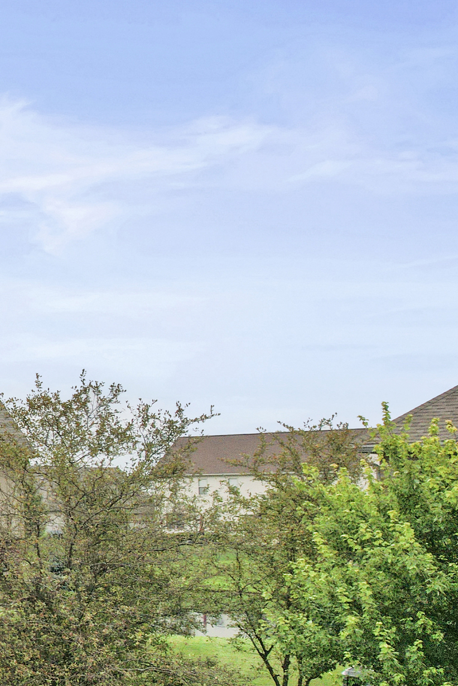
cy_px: 406
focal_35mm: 59
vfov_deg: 33.8
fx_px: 1125
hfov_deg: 17.7
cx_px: -406
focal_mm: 8.38
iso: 100
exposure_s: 1/2500
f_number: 2.8
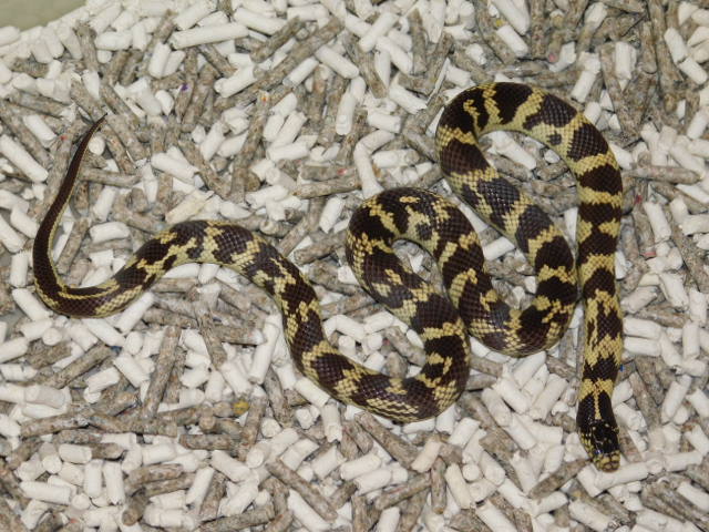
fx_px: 1864
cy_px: 266
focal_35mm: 91
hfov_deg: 21.5
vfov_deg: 16.2
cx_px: 354
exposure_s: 1/60
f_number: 4.5
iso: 200
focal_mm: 16.1
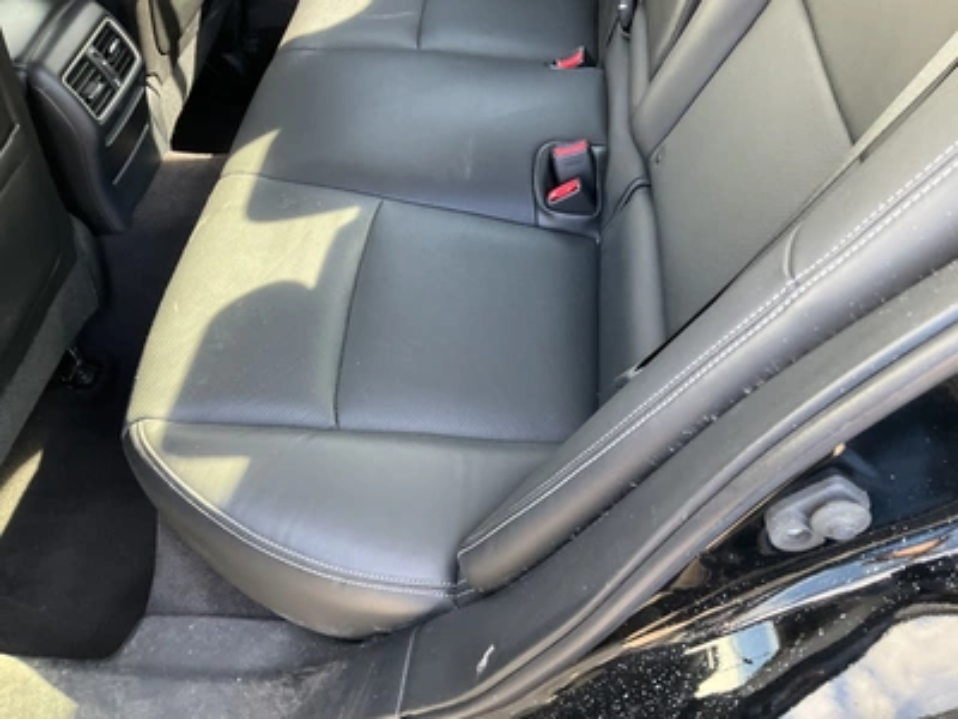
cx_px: 479
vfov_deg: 48.2
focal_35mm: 29
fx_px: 803
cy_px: 360
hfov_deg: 61.7
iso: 64
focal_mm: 3
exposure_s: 1/63
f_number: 1.8
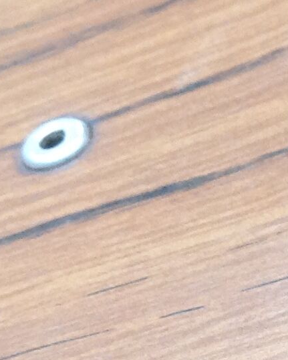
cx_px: 507
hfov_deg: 9.0
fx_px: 1748
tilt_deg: -47.8
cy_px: 293
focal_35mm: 164
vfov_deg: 11.7
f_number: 2.4
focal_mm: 4.28
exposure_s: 1/15
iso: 125
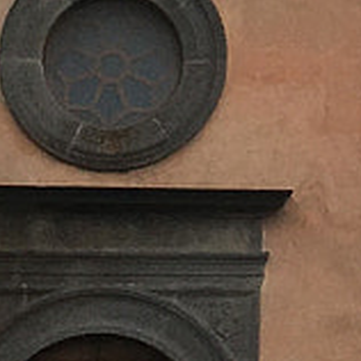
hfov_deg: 6.6
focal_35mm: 259
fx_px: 3056
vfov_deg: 6.6
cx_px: 612
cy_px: -354
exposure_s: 1/407
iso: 25
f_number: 2.2
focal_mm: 4.15
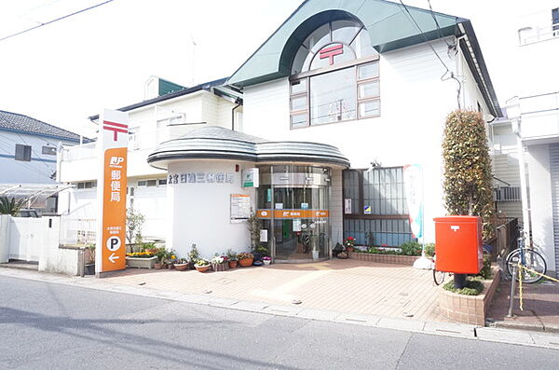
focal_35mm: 24
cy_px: 185
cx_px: 280
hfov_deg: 73.9
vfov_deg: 52.9
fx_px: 372
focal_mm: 16
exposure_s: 1/30
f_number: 22
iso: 800
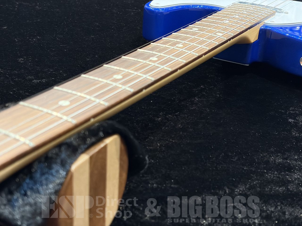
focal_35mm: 52
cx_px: 151
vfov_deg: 28.0
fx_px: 454
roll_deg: -1.4
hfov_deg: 36.8
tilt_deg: -28.3
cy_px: 113
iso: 160
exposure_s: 1/40
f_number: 1.6
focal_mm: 5.96
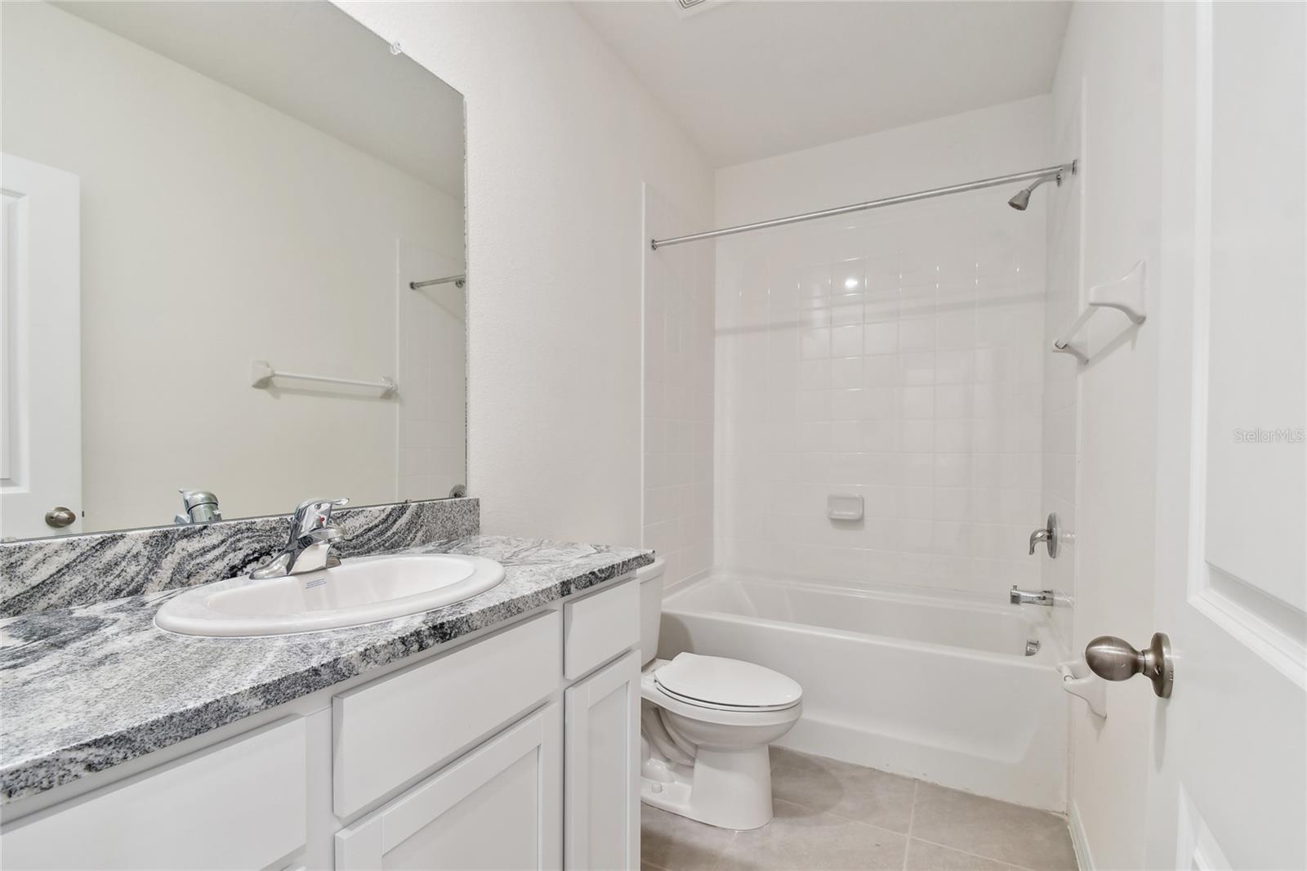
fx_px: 544
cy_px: 436
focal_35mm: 15
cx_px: 654
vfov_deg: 77.3
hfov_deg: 100.4
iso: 100
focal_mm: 10
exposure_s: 1/3.33
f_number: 7.1
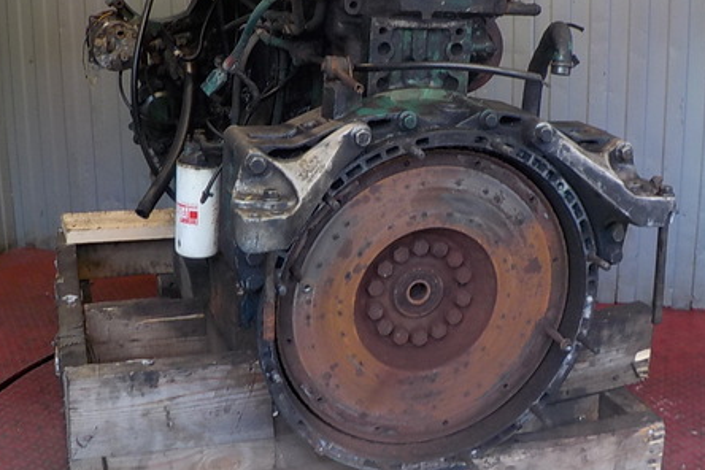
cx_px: 332
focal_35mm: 45
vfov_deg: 29.4
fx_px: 881
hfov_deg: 43.6
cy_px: 118
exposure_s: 1/30
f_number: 3.3
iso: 125
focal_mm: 4.1
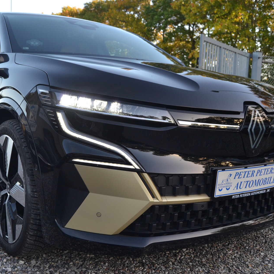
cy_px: 136
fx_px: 349
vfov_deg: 42.8
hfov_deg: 42.5
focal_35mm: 39
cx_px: 100
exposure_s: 1/125
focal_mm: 20
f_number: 5.6
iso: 180
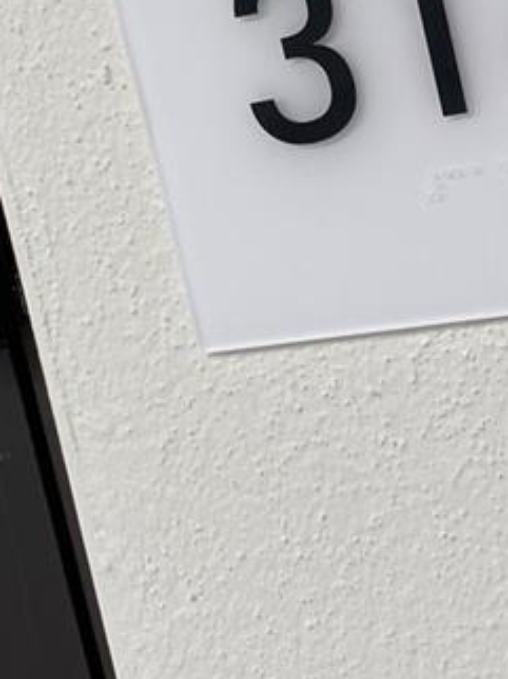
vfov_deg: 20.2
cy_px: 228
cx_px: 453
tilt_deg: -10.2
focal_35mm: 97
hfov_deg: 15.1
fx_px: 1901
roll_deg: +12.1
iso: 32
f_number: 1.8
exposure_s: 1/206
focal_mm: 4.25
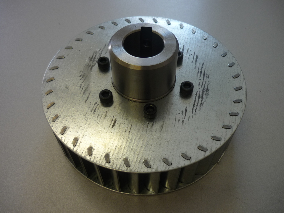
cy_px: 106
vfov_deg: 42.9
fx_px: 271
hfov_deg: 55.4
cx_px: 142
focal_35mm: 33
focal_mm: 5.5
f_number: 2.8
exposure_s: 1/60
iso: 100
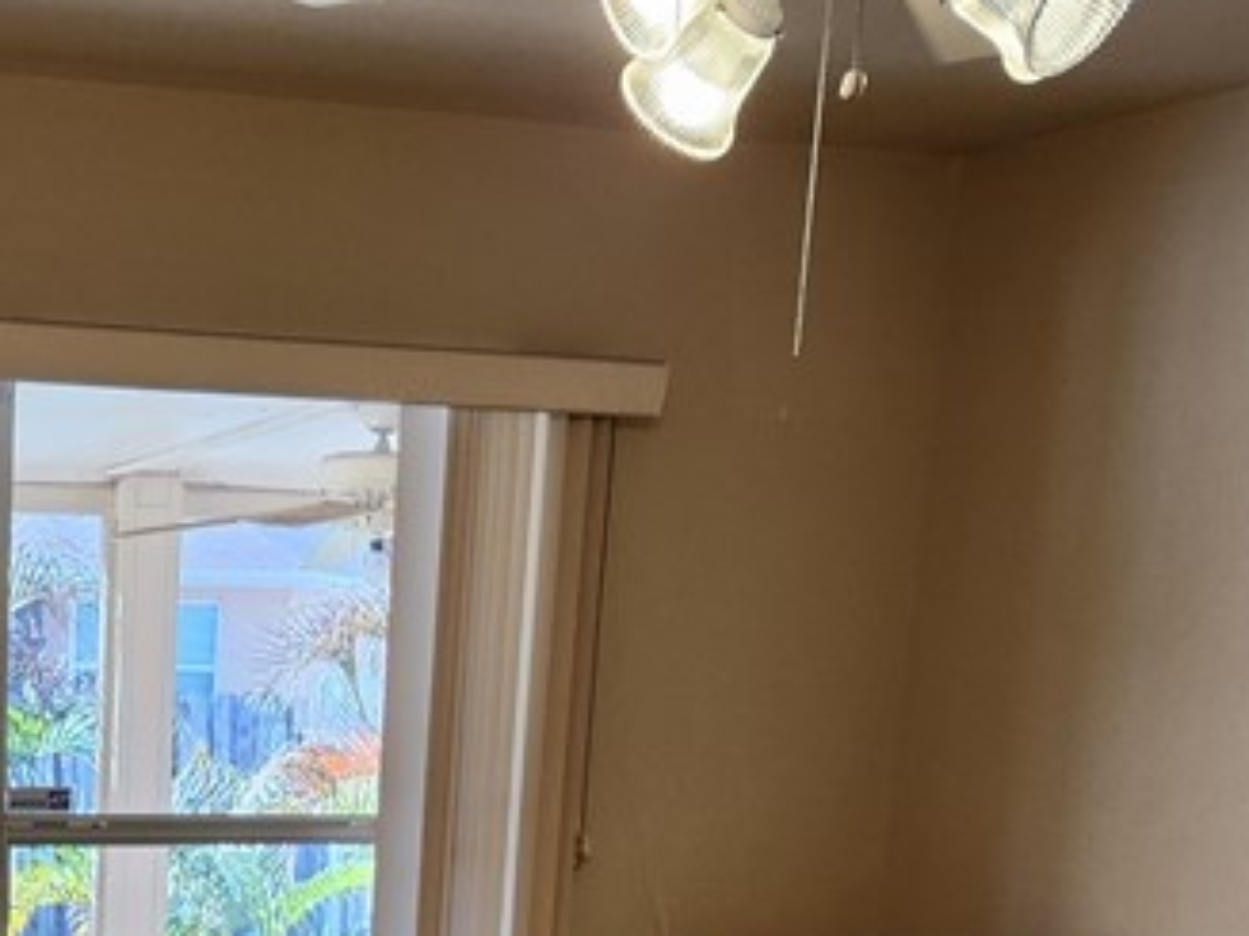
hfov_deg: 25.7
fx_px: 2597
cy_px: 1295
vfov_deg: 18.6
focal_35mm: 72
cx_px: -8
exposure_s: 1/180
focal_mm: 5.4
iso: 200
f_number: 1.8
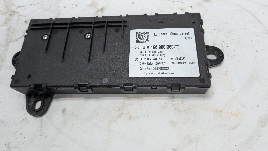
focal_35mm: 27
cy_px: 63
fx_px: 192
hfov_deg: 69.9
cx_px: 135
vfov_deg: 42.7
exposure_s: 1/450
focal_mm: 4.53
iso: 40
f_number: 1.7
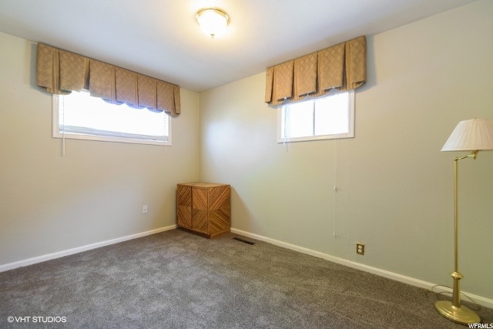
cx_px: 246
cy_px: 164
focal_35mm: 15
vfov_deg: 77.4
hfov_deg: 100.4
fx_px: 205
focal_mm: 10
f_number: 8
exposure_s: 1/1.67
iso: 200
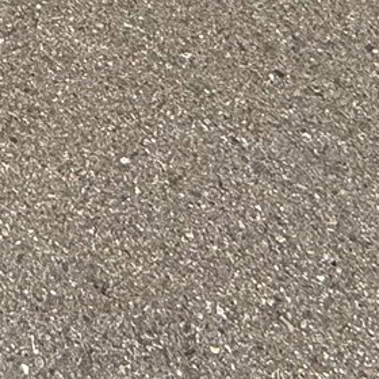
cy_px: -570
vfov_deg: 13.4
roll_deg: -0.5
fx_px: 1102
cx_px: -292
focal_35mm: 89
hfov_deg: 16.5
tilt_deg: -14.7
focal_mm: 2.22
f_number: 2.2
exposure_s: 1/3460
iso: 50
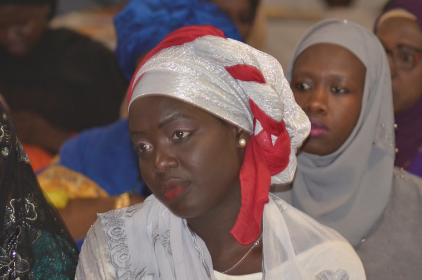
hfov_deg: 7.5
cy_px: 136
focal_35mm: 274
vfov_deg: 5.0
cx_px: 264
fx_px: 3201
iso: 640
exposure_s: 1/50
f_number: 4.2
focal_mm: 135
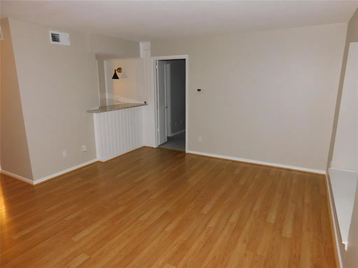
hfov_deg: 73.9
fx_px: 238
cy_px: 134
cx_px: 179
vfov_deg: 58.9
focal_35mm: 23
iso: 200
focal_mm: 4
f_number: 3
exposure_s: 1/30
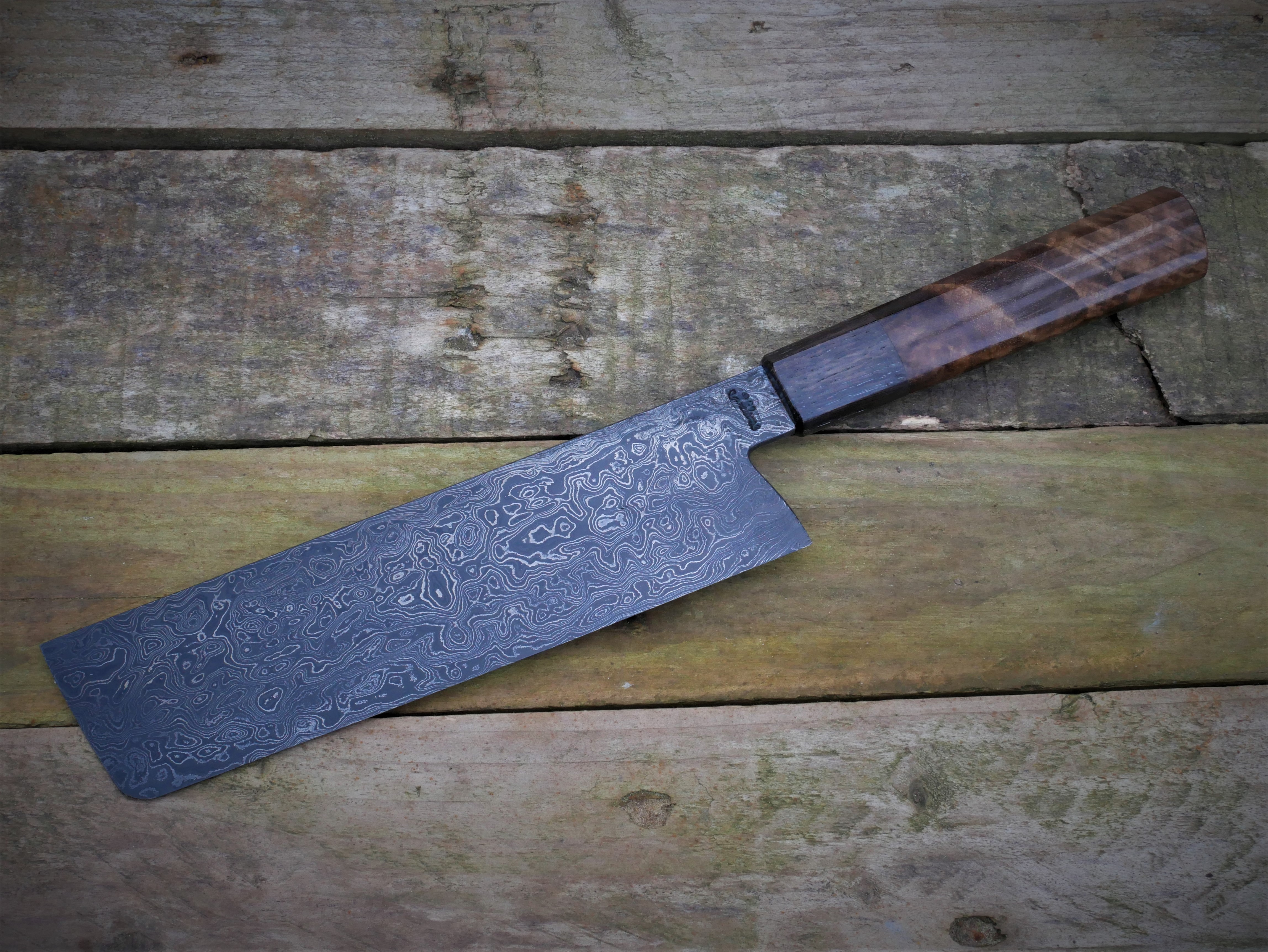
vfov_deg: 29.1
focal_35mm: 50
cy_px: 476
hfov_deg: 38.2
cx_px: 634
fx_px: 1832
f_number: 14
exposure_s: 1/60
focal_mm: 25
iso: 800
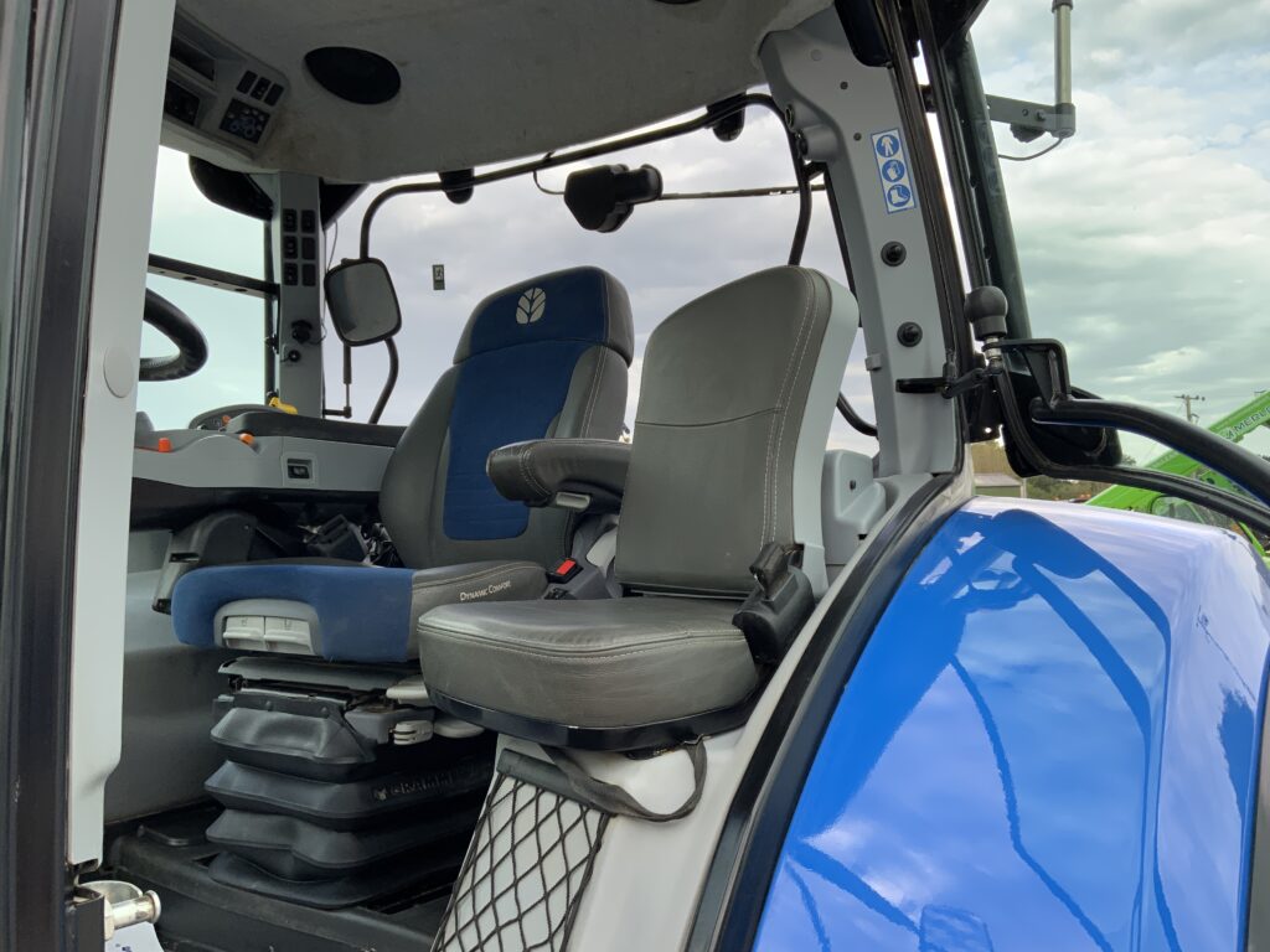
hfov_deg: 61.7
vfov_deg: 48.2
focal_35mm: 29
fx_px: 1064
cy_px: 476
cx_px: 635
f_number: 1.8
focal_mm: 3
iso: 16
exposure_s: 1/175
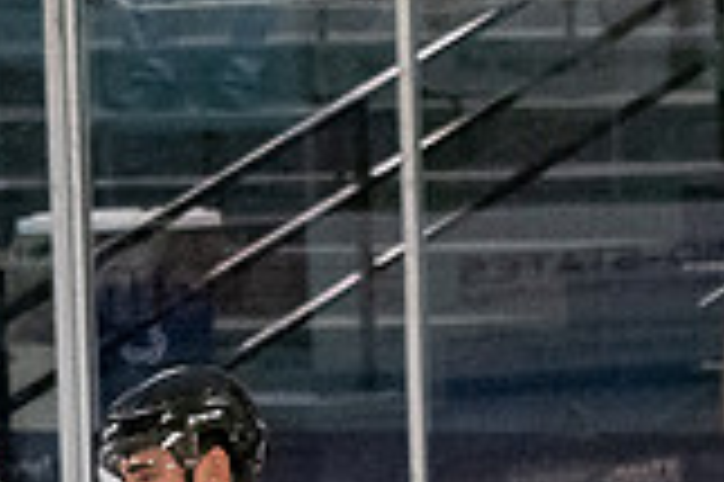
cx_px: -41
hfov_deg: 3.6
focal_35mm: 580
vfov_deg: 2.4
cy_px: 758
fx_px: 11652
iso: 2500
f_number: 3.5
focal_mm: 70
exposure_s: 1/800
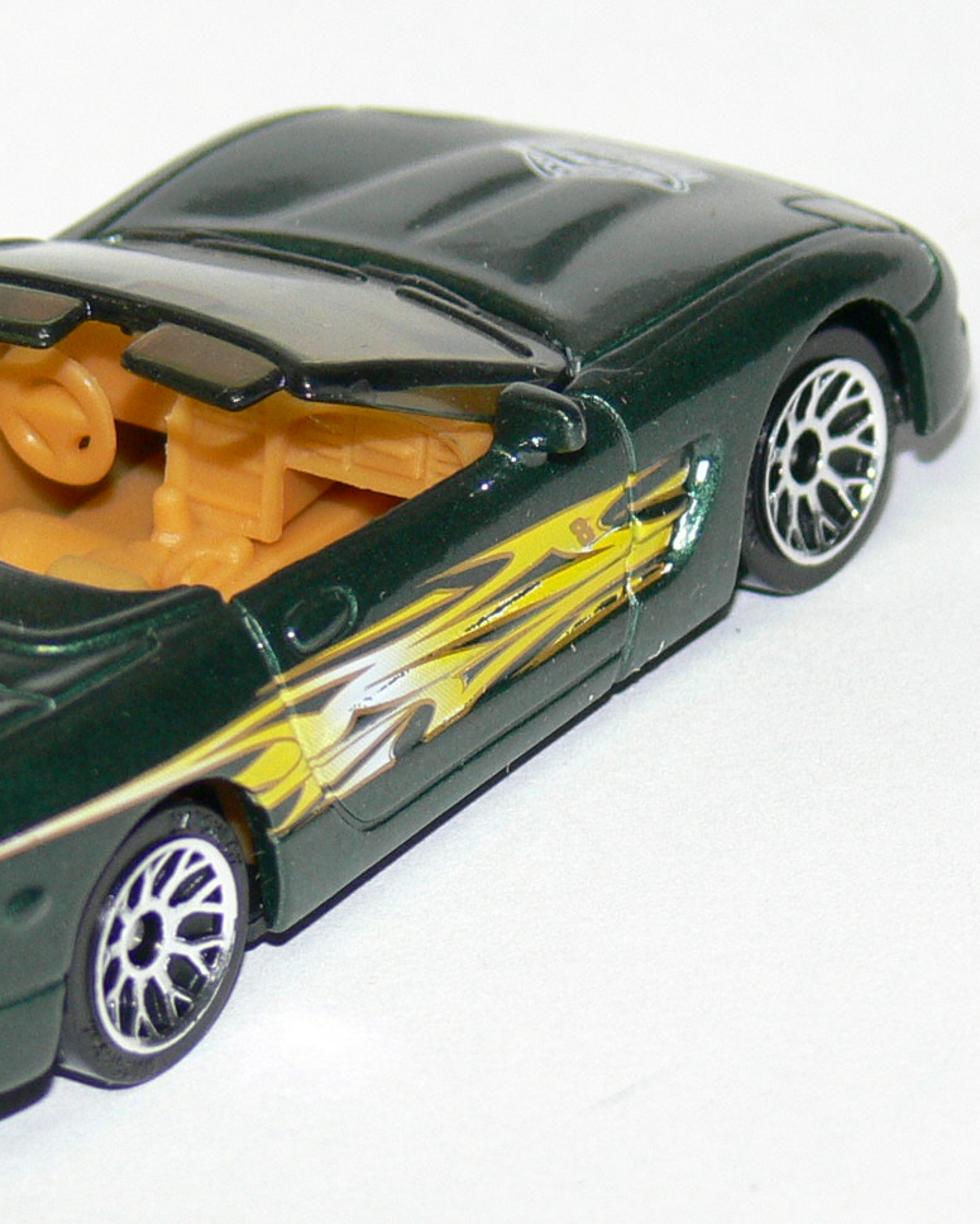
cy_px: 536
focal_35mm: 329
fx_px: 11922
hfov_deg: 4.7
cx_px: 161
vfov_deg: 5.9
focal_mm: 27
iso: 100
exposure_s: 1/30
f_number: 3.6
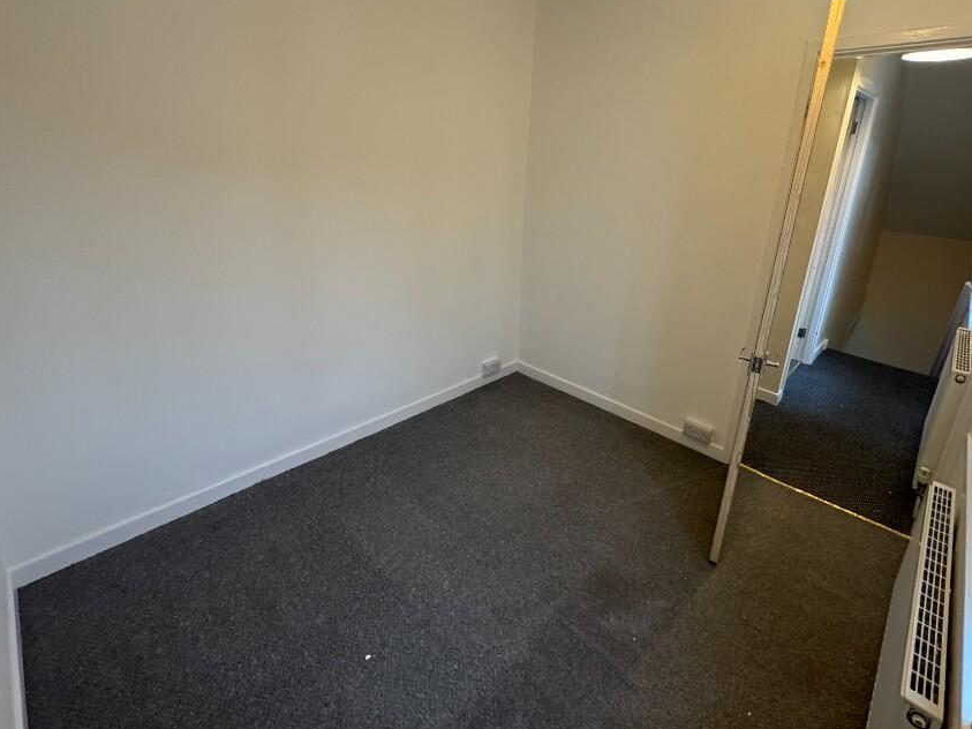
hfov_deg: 90.9
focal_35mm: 17
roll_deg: -2.7
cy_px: 302
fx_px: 477
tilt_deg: -17.5
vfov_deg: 74.1
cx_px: 513
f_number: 2.2
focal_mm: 2.22
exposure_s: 1/99
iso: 250
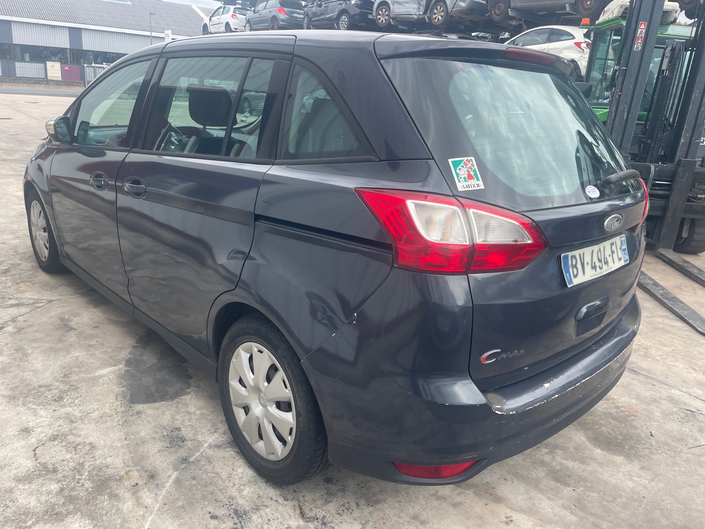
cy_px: 264
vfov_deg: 53.1
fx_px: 530
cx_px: 352
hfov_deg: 67.3
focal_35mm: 26
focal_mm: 4.2
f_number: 1.6
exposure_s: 1/673
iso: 32
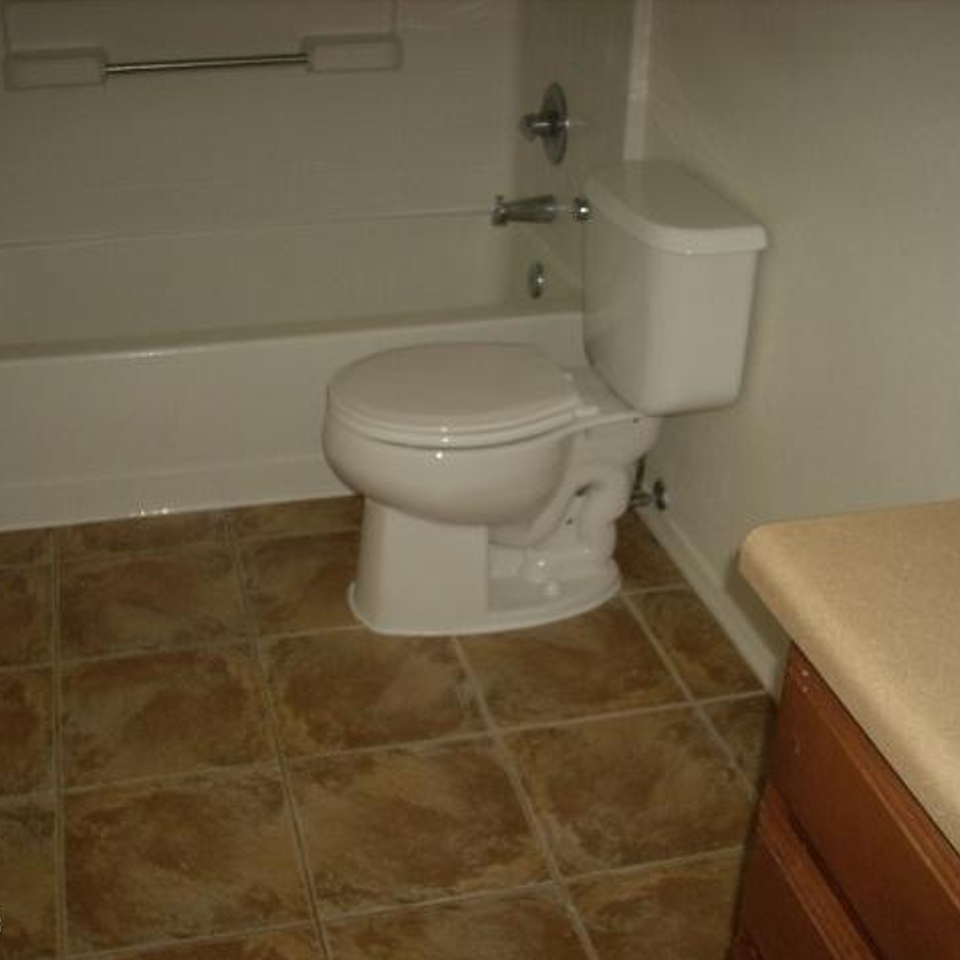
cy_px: 482
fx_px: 1381
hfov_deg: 38.3
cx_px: 456
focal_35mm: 44
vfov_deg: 38.3
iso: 64
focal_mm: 6.2
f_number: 2.8
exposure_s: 1/60
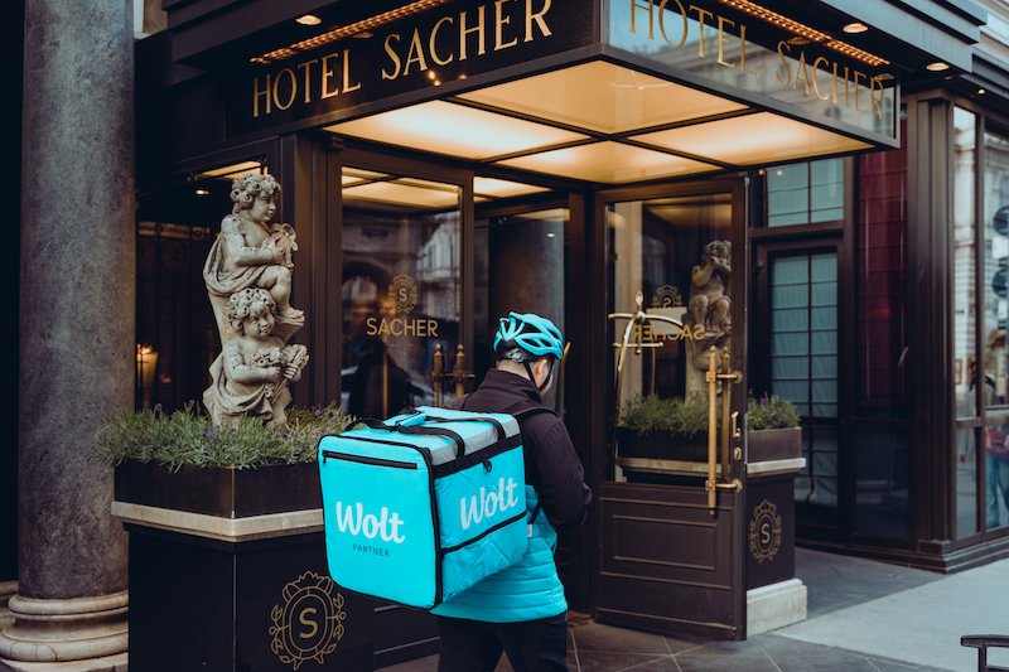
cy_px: 351
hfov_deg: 48.7
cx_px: 549
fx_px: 1113
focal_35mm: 40
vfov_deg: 33.6
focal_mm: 36
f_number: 2.8
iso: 400
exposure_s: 1/400
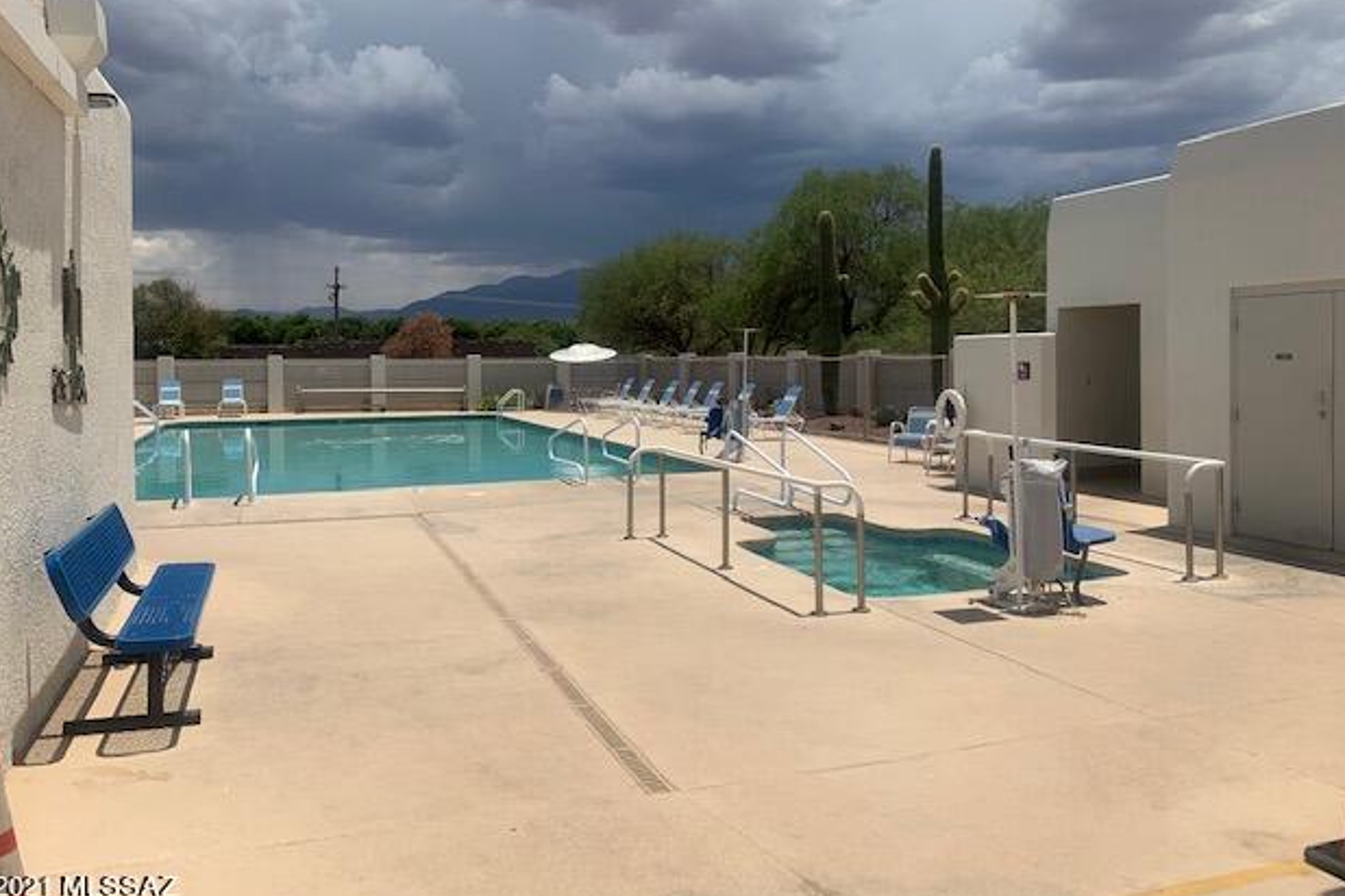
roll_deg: -1.0
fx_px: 1046
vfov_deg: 46.3
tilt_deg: -0.1
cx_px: 655
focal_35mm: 28
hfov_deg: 65.5
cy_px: 402
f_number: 1.8
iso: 25
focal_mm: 4.25
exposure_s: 1/5714
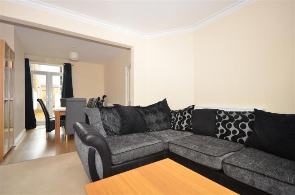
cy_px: 98
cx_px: 148
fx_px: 147
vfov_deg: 67.1
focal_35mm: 18
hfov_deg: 90.1
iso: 200
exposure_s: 1/5
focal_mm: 12
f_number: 5.6
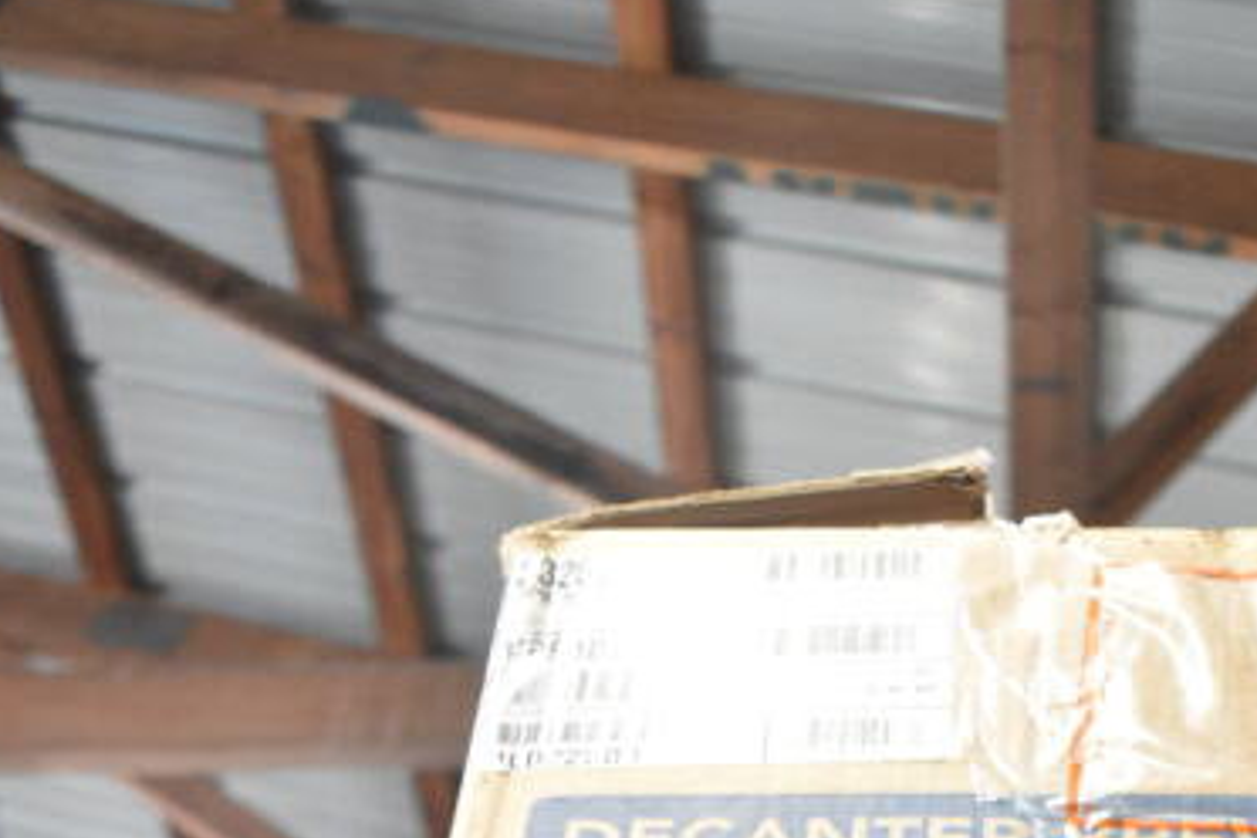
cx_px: 892
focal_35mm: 81
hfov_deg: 24.9
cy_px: 1524
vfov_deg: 14.7
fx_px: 2828
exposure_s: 1/40
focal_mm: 22
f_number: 3.8
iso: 1600
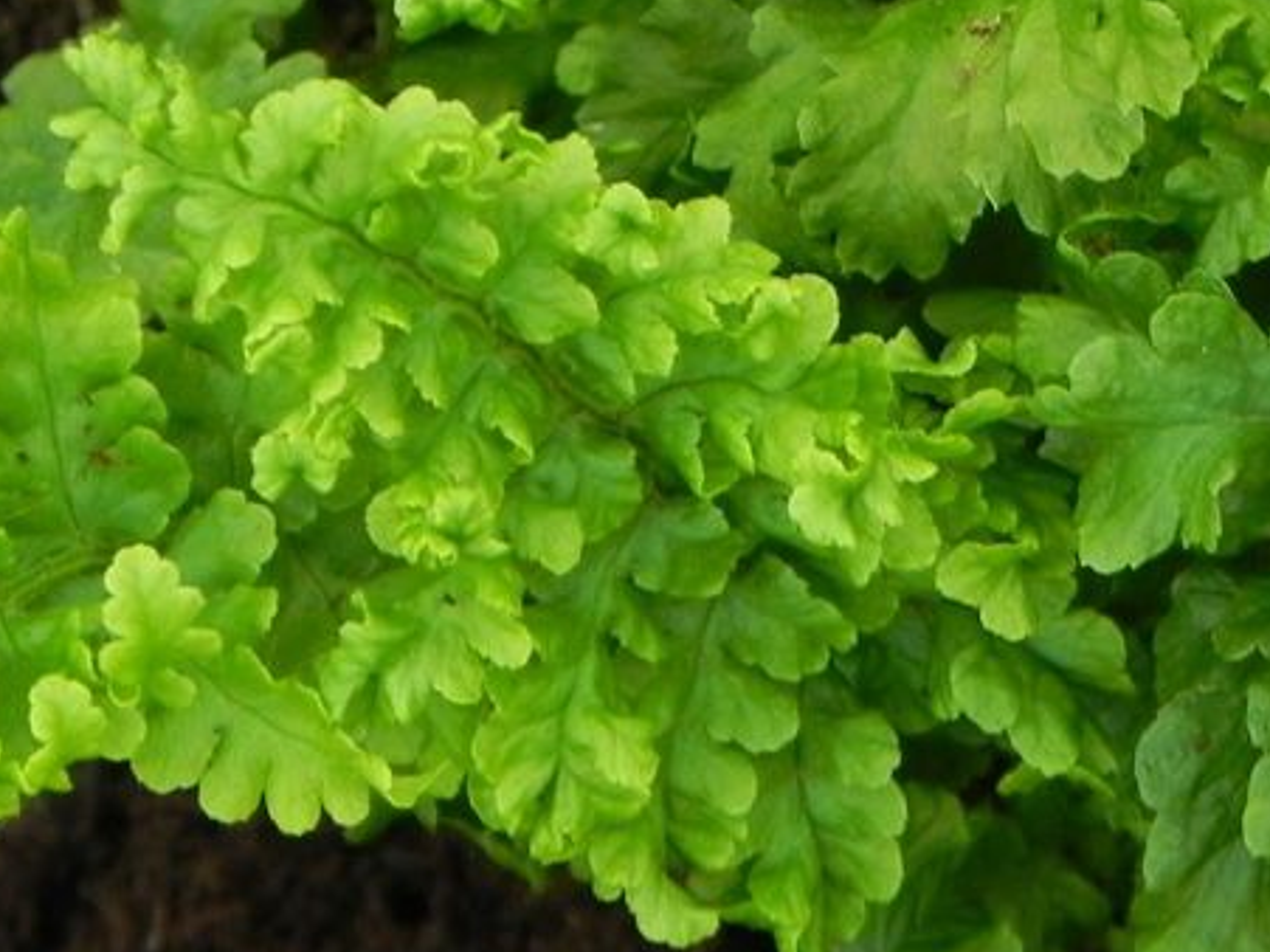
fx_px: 18413
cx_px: 1173
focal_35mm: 502
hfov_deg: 3.9
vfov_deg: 3.0
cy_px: 166
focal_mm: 37.7
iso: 160
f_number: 5
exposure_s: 1/25
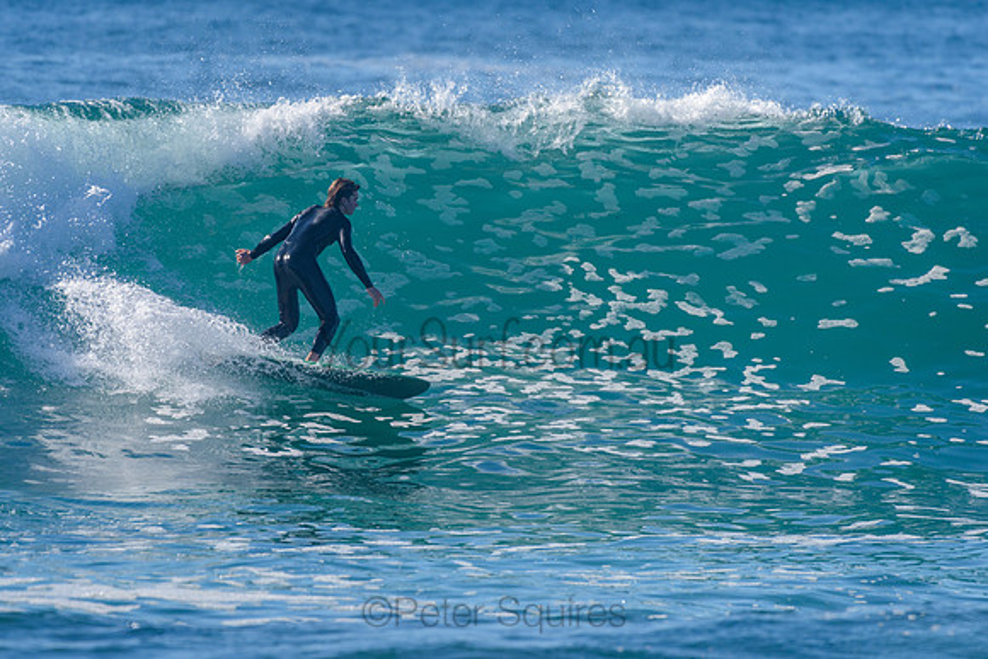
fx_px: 16821
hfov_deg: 3.4
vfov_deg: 2.2
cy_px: 276
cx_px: 437
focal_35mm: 613
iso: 180
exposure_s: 1/2000
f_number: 5.6
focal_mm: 500
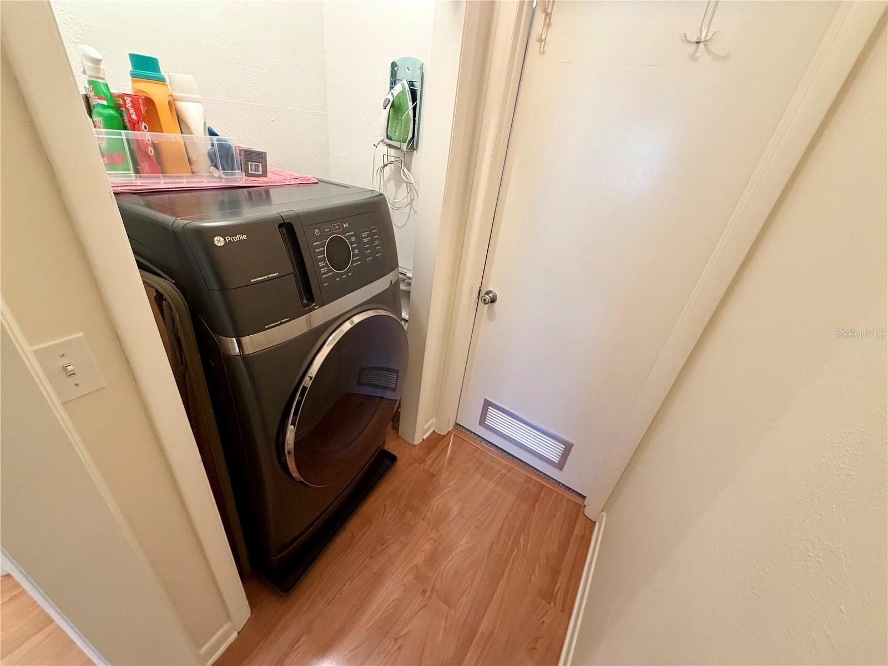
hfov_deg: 102.1
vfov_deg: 85.7
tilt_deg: -30.0
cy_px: 333
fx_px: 359
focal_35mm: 14
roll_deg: -7.1
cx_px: 444
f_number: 2.2
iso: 320
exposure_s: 1/60
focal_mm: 2.22
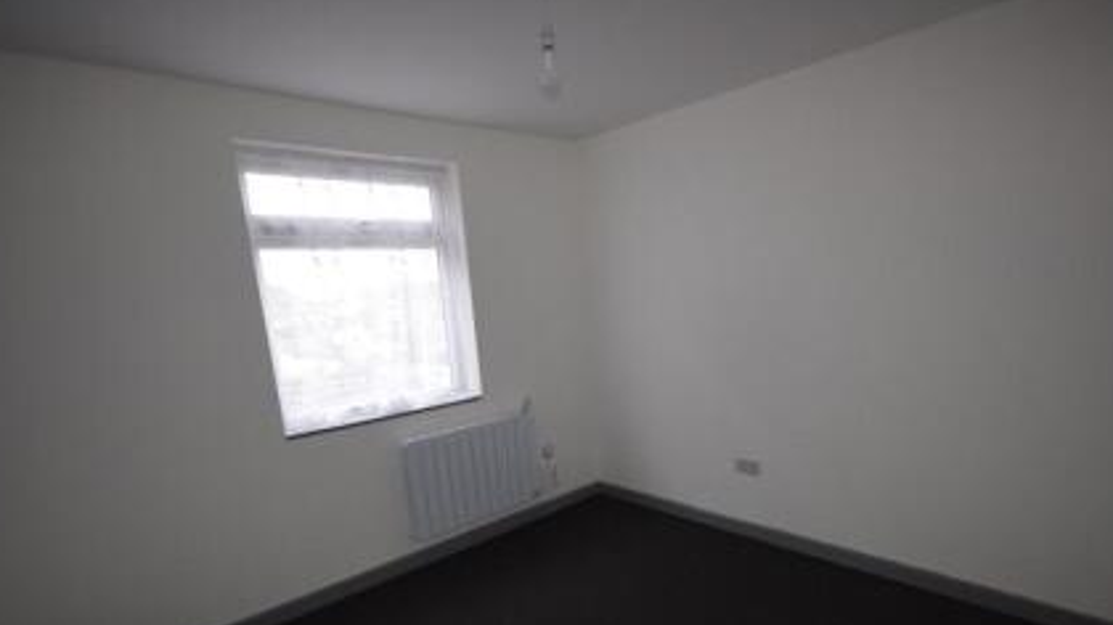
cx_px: 594
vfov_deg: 56.0
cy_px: 401
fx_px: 578
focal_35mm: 20
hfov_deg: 87.7
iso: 1100
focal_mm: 11
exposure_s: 1/60
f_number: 4.2
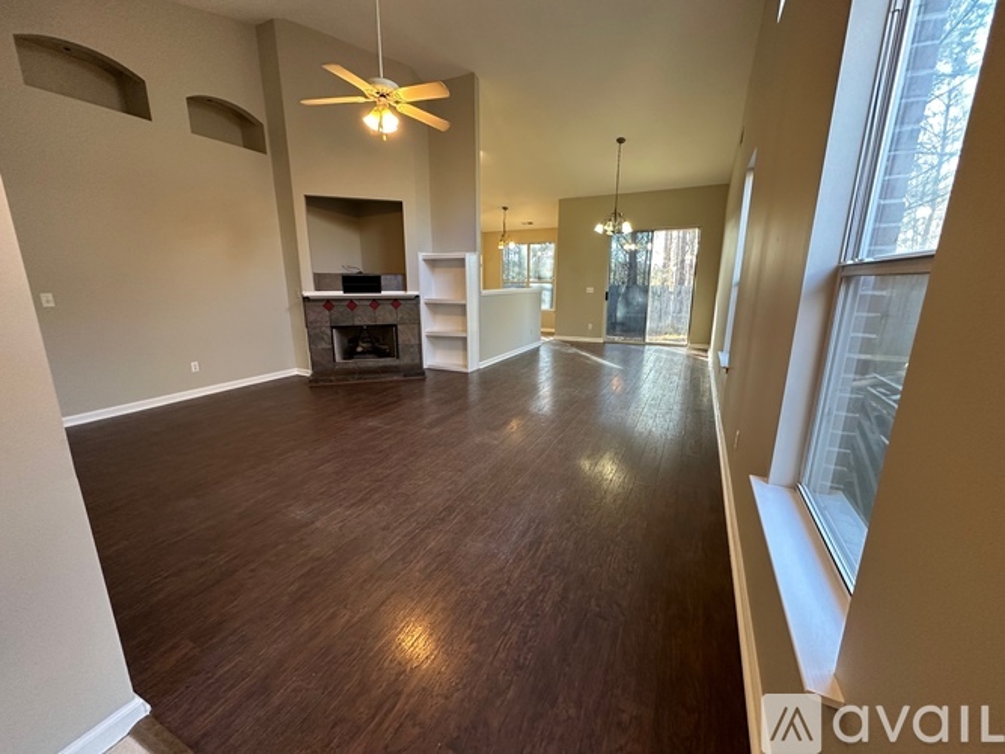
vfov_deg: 85.7
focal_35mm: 14
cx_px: 502
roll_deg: +0.0
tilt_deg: -13.5
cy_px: 377
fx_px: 406
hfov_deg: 102.1
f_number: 2.2
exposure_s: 1/60
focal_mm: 2.22
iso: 200
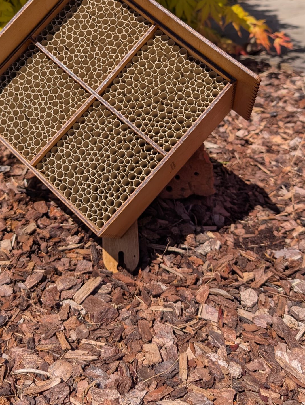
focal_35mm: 43
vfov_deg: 42.5
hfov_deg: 33.4
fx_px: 504
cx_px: 107
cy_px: 105
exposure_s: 1/1783
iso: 21
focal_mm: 6.9
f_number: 1.68
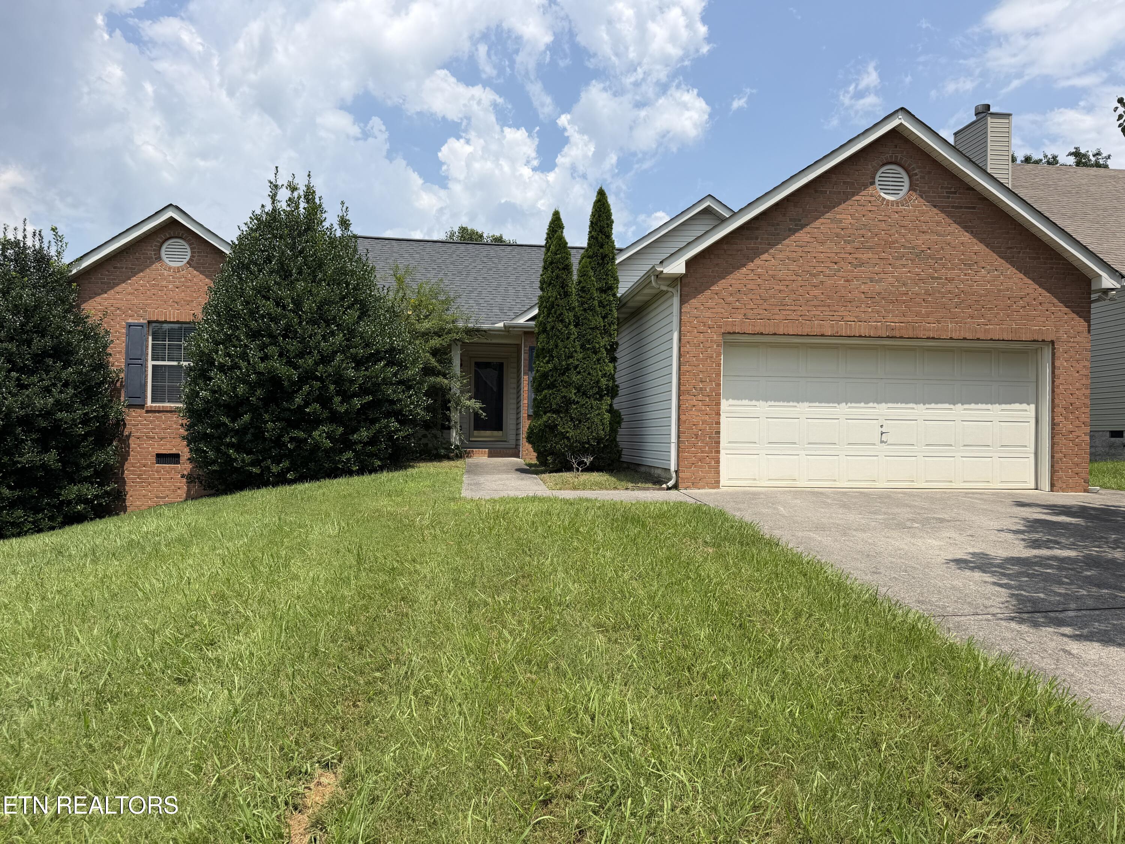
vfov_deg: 56.8
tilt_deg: -0.1
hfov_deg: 71.6
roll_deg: -0.6
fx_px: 780
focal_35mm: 24
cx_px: 562
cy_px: 422
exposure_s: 1/5714
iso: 80
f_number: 1.78
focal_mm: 6.76
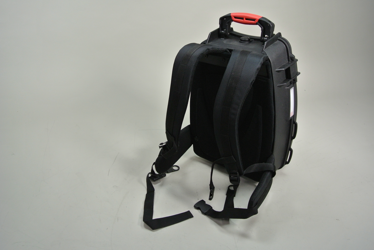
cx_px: 187
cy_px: 125
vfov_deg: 41.2
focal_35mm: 32
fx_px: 333
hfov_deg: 58.7
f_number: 3.8
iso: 400
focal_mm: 12.2
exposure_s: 1/125
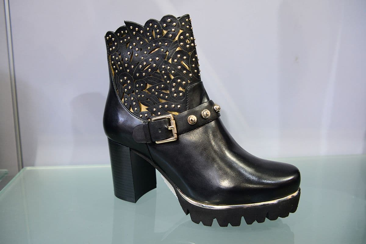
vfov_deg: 42.3
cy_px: 122
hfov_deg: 60.3
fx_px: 315
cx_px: 183
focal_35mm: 31
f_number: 5.6
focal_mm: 31
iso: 2000
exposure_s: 1/100
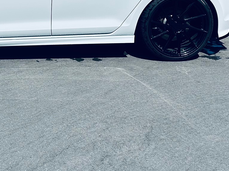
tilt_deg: -12.2
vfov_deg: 22.3
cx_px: 15
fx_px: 417
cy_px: -4
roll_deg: -3.1
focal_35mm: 63
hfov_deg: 29.2
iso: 80
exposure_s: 1/7042
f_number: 1.78
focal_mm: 6.86
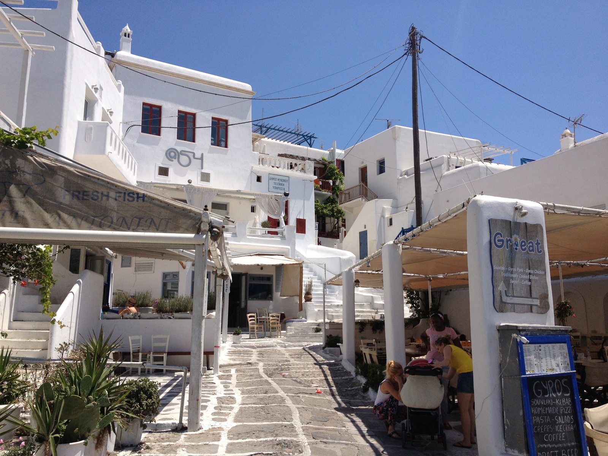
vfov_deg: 40.7
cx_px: 304
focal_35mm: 35
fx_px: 615
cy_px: 228
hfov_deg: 52.6
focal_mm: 4.28
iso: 50
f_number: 2.4
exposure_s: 1/2632
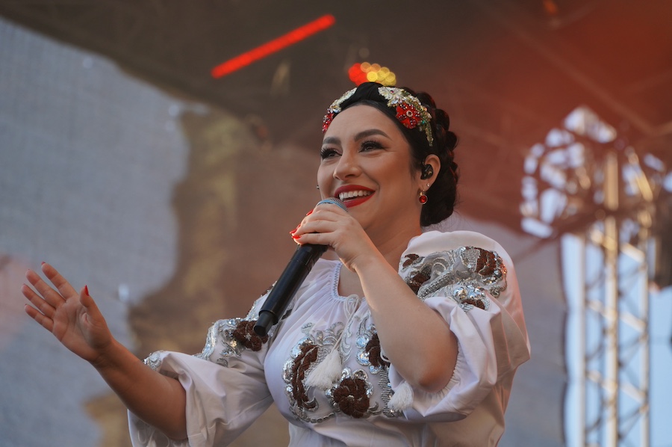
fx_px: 2536
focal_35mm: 136
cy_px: 224
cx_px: 336
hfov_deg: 15.1
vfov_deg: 10.1
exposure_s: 1/1000
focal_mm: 91
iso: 500
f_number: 4
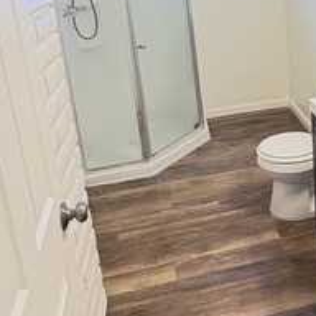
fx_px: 444
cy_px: 49
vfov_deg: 37.3
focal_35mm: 43
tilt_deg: -12.8
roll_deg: +2.6
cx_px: 276
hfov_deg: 37.0
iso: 320
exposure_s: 1/60
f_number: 2.2
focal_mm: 2.22
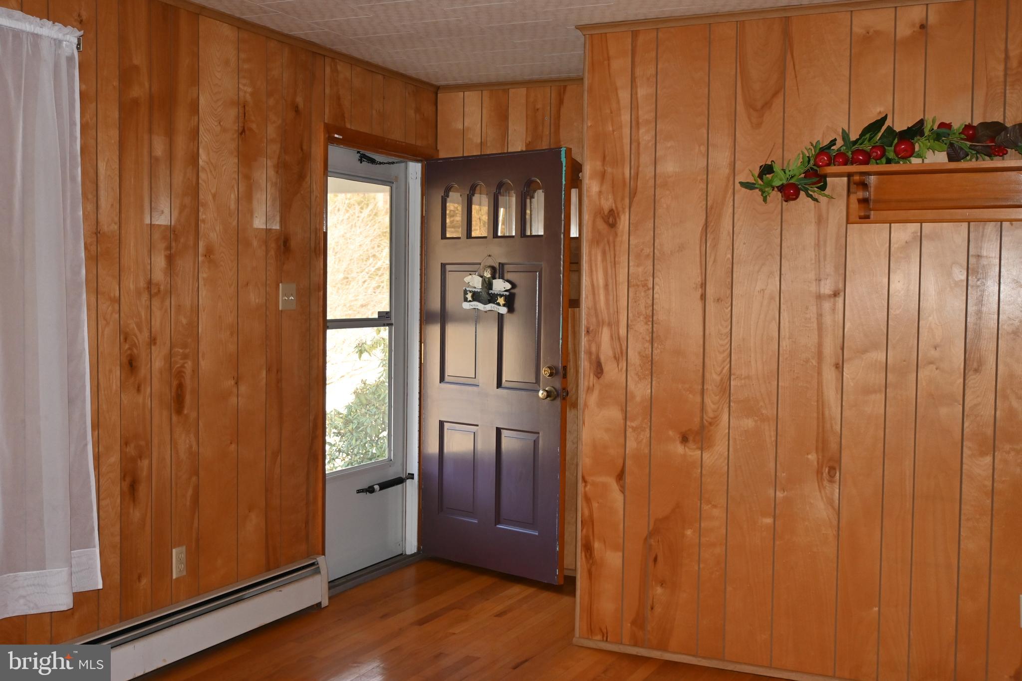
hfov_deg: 49.6
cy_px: 340
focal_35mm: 39
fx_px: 1107
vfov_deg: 34.2
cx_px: 511
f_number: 4.5
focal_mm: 26
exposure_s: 1/60
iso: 500
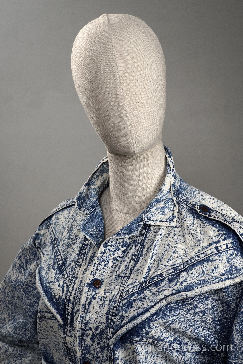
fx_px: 486
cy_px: 182
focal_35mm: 48
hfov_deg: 28.1
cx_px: 122
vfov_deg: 41.1
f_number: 8
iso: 400
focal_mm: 32
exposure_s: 1/50
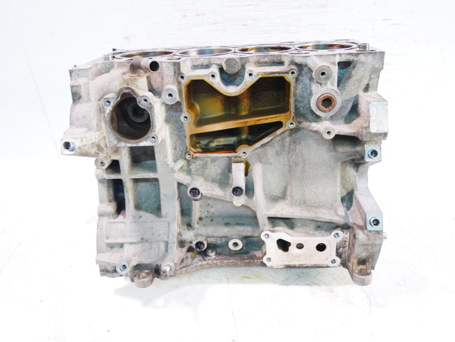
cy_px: 171
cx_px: 228
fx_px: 394
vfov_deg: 46.8
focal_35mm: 30
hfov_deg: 60.0
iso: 1600
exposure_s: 1/60
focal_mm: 15
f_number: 3.8
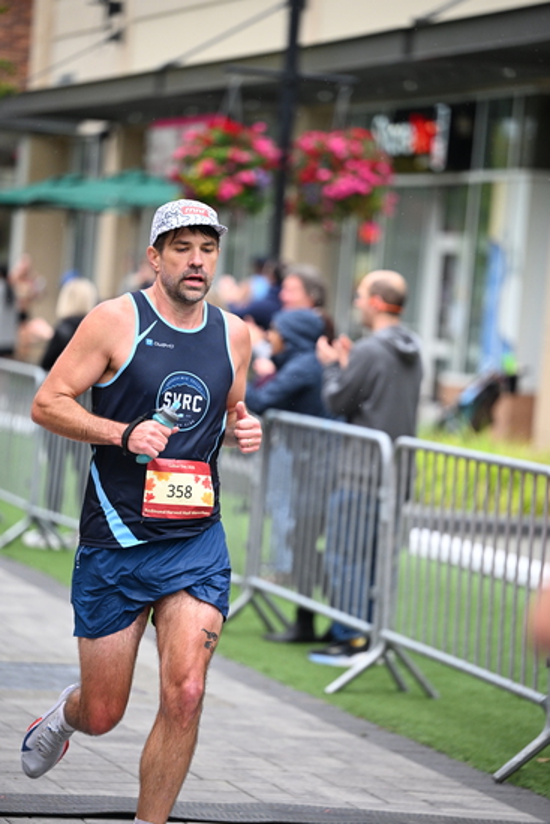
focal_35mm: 145
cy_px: 412
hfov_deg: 9.5
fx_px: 3321
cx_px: 275
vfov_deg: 14.1
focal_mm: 145
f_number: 2.8
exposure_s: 1/1600
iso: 1250
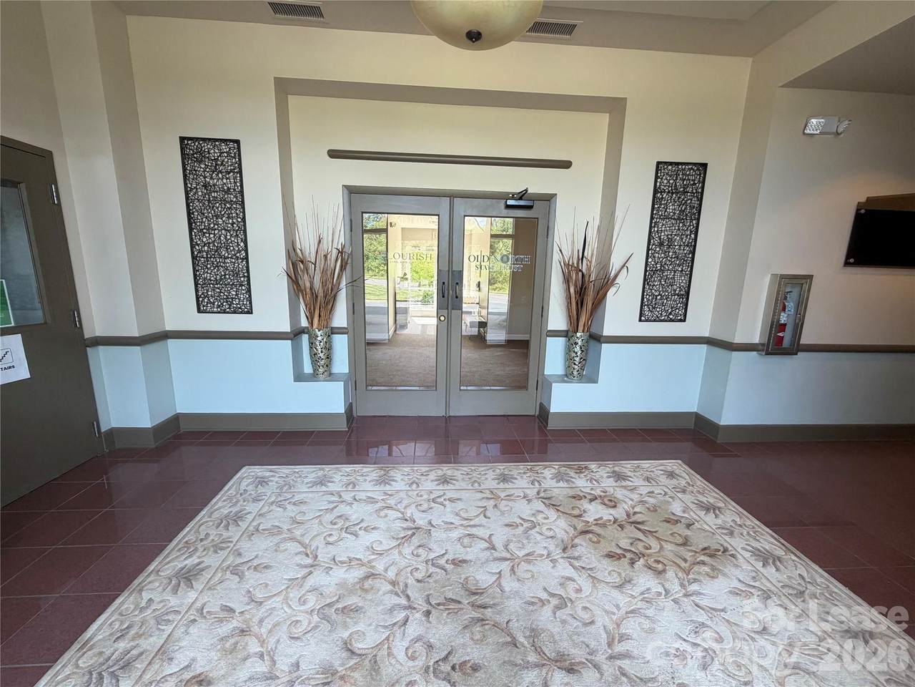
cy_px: 344
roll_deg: -0.7
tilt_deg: -11.3
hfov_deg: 102.1
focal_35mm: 14
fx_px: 370
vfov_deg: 85.7
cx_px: 458
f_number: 2.2
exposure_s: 1/120
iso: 125
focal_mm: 2.22
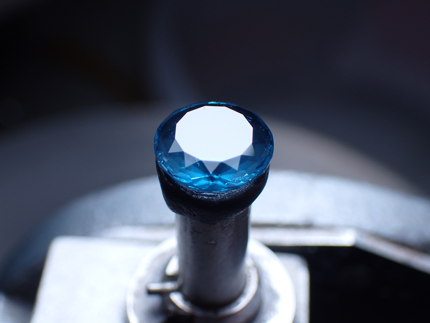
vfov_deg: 22.6
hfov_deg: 29.8
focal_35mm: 65
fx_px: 807
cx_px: 215
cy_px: 162
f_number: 3.8
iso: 100
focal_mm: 11.78
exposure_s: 1/320
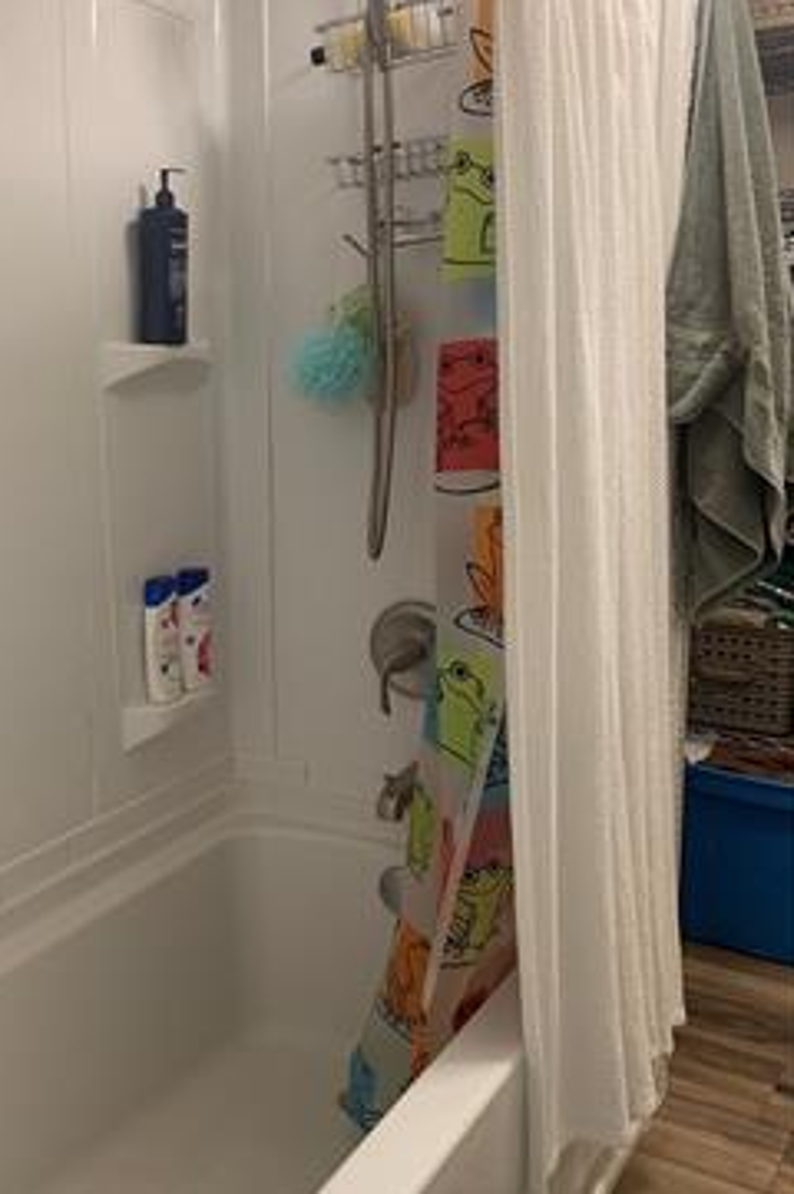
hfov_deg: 36.1
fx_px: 1193
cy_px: 523
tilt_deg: -9.9
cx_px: 212
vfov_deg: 53.0
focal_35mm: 36
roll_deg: +1.6
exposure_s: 1/60
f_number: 1.8
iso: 100
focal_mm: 4.25
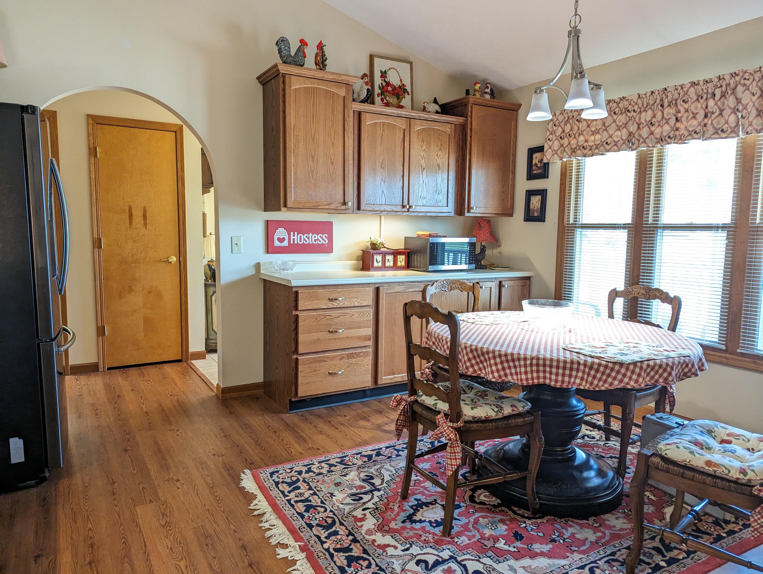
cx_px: 382
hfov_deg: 71.5
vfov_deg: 56.9
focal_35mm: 24
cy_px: 287
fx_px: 530
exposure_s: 1/120
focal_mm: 6.81
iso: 475
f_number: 1.85
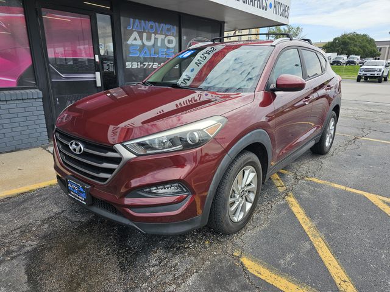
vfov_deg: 58.9
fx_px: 259
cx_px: 195
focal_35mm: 23
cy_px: 146
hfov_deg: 73.9
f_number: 1.7
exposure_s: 1/406
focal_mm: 6.3
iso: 12
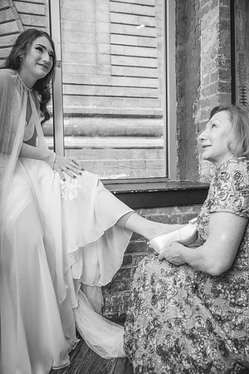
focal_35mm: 30
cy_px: 187
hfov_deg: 43.6
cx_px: 124
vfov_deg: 61.9
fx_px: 311
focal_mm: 30
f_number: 5
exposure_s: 1/125
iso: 800
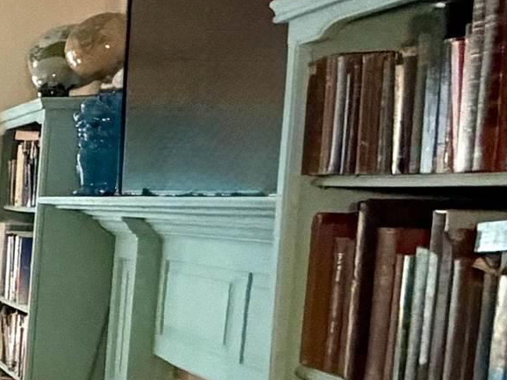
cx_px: -743
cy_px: 257
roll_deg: -2.0
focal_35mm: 74
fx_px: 1084
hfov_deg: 14.6
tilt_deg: -4.3
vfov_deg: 19.8
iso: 1000
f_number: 2.2
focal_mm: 2.22
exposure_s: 1/60
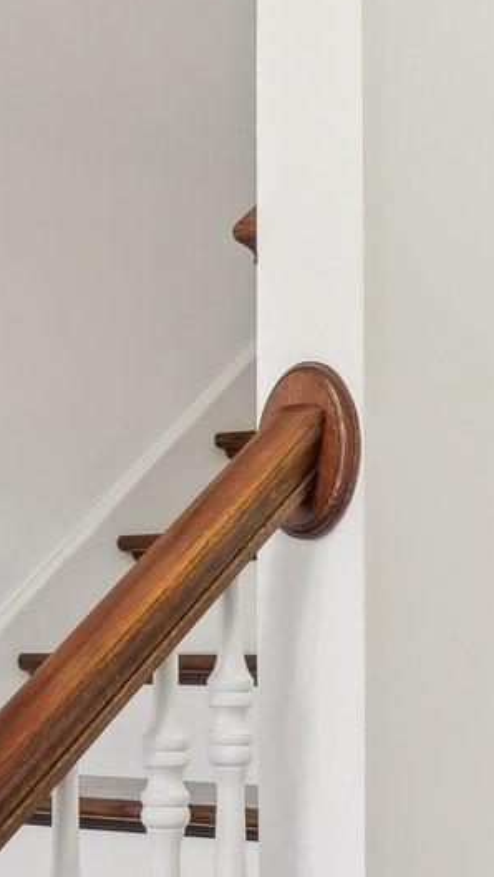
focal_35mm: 73
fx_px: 1698
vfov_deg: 28.8
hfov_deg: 16.5
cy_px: 579
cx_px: 341
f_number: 8
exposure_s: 1/10
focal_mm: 18
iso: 400
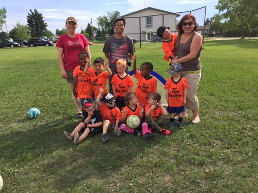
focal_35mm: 29
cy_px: 96
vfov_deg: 48.2
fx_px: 216
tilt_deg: -14.5
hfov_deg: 61.7
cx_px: 129
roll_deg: +1.8
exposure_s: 1/1163
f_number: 2.2
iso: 32
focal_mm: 4.15
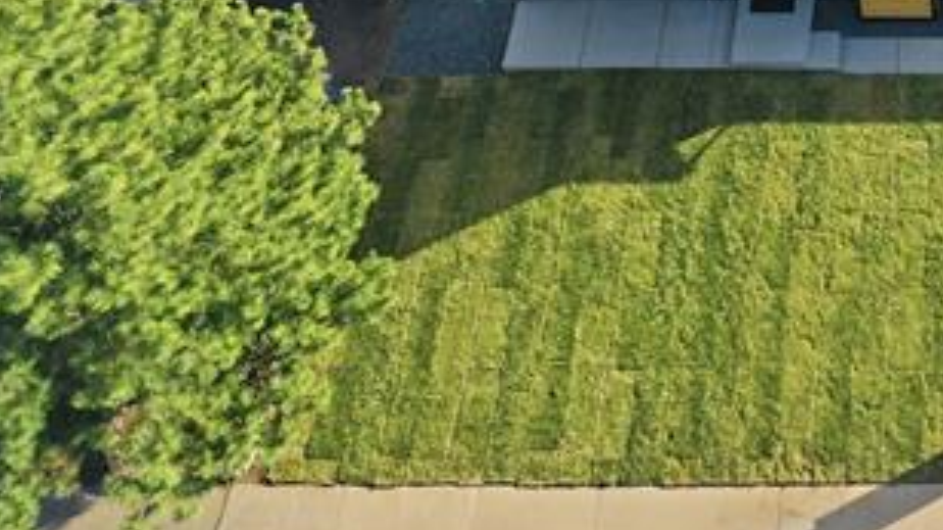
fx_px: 1525
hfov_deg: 31.7
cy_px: -104
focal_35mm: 61
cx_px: 949
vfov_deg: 18.7
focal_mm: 10.3
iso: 100
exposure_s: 1/320
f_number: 5
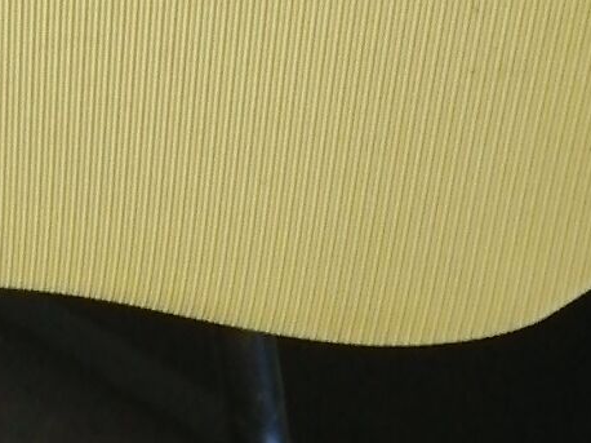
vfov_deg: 9.6
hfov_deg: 13.0
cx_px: 90
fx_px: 2577
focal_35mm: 151
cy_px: -187
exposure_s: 1/33.3
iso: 316
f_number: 1.8
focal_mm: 5.3
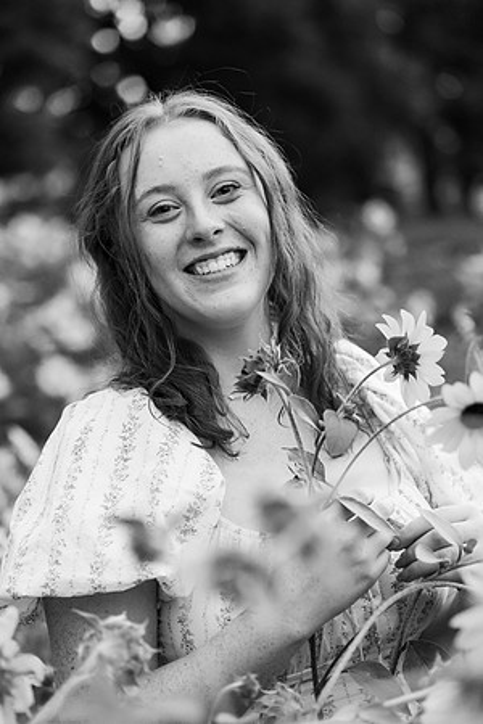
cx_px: 242
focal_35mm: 85
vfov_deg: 23.9
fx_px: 1710
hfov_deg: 16.1
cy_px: 362
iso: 4000
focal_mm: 85
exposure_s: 1/400
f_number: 3.2
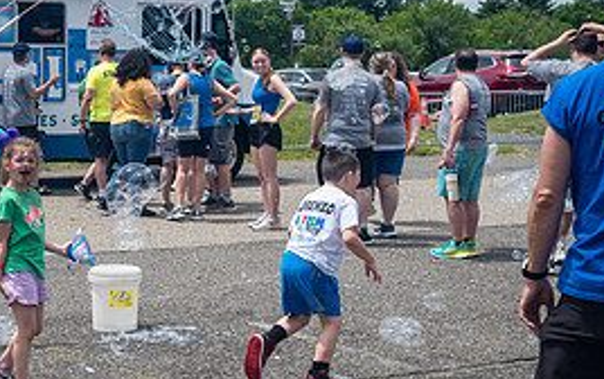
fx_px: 1367
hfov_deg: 23.8
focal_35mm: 83
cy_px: 169
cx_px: -1
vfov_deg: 15.8
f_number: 4.5
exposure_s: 1/1600
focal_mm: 35
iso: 200
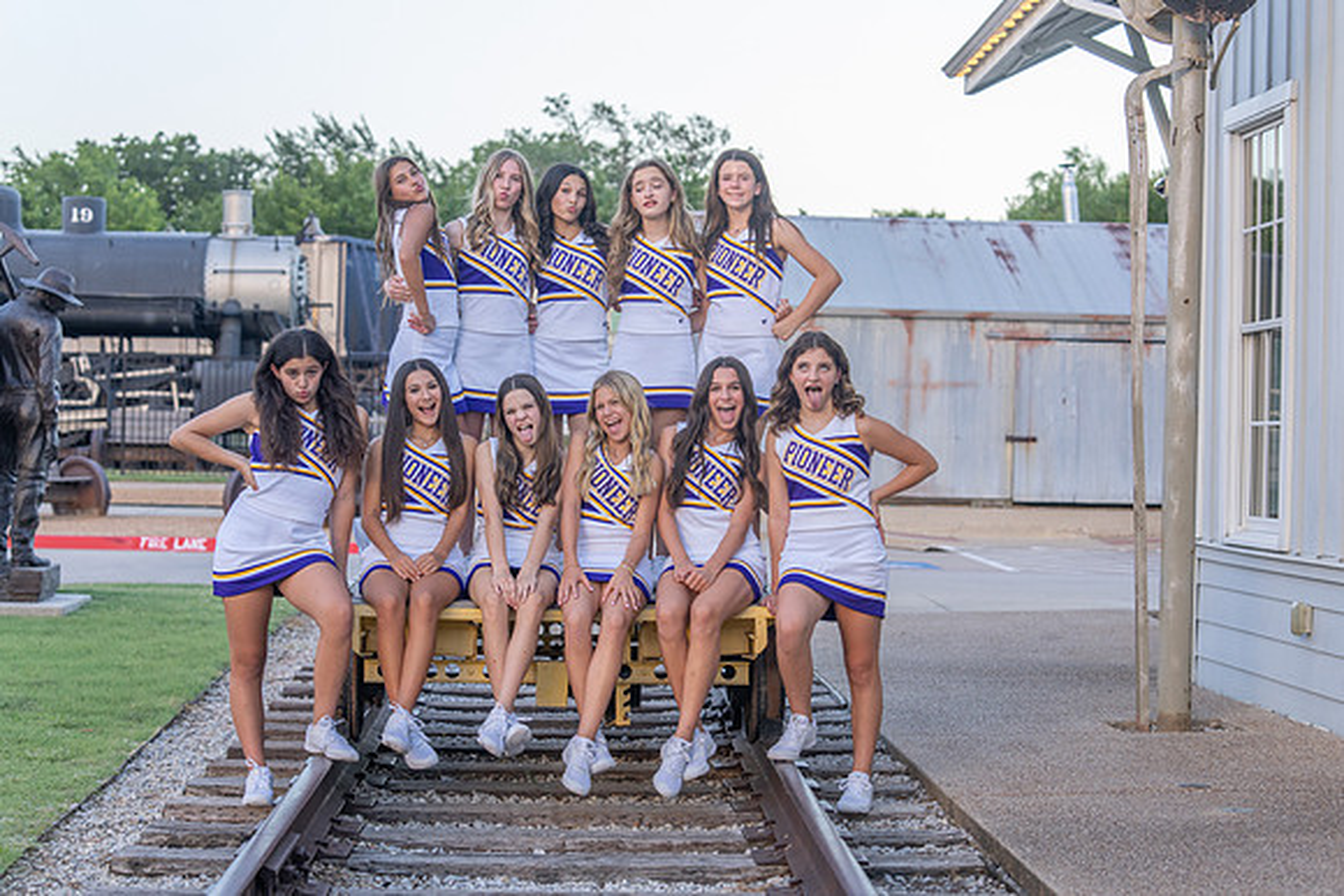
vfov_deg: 19.5
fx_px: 2614
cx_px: 672
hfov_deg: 28.8
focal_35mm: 70
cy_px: 448
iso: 640
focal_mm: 70
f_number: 4
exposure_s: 1/320
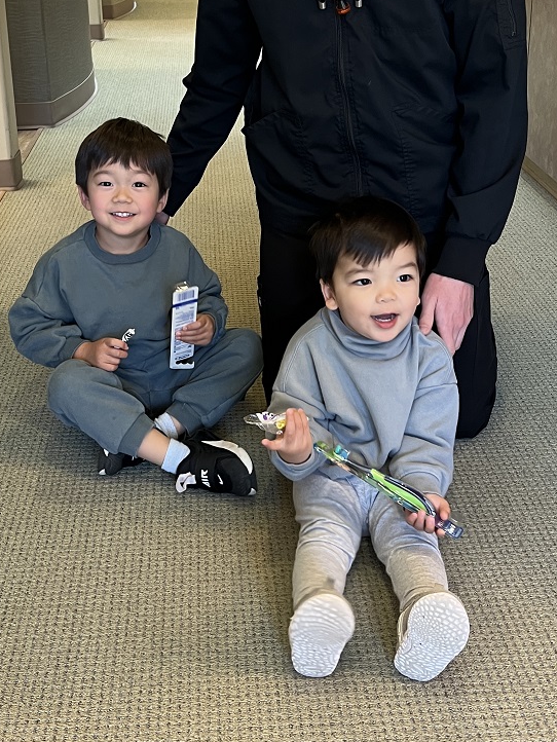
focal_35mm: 48
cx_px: 252
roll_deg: +1.3
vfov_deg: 38.8
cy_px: 201
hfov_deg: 30.3
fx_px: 1029
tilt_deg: -17.7
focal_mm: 5.7
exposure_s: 1/60
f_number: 1.5
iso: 160
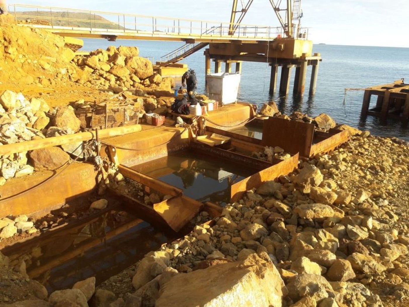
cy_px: 154
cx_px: 204
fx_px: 331
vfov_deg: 49.7
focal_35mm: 28
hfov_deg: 63.4
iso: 40
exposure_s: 1/460
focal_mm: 3.7
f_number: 1.9
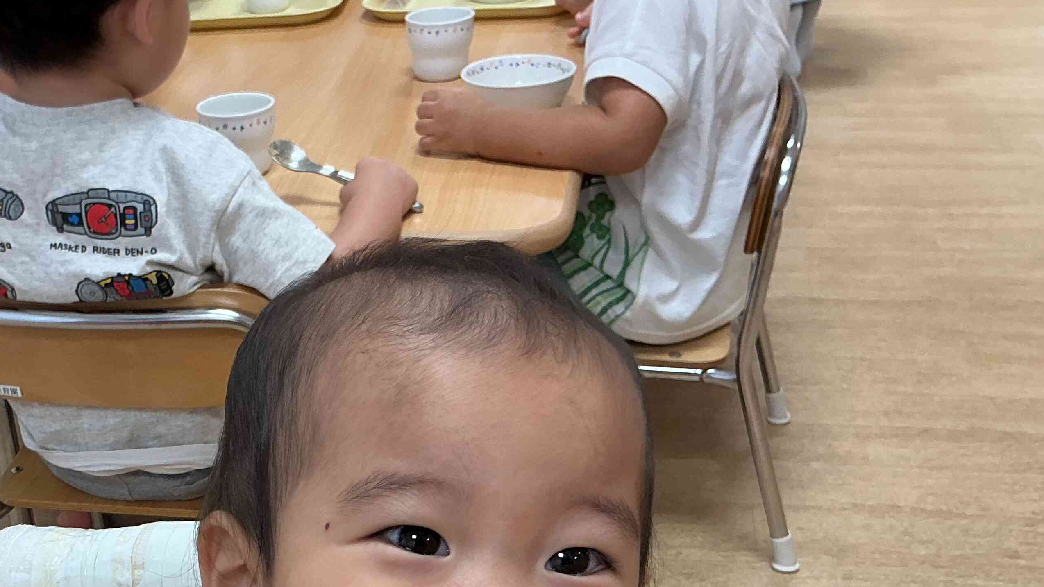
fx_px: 1384
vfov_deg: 22.9
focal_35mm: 50
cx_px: 234
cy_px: 605
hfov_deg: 39.9
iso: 40
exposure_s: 1/120
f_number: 1.8
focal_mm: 3
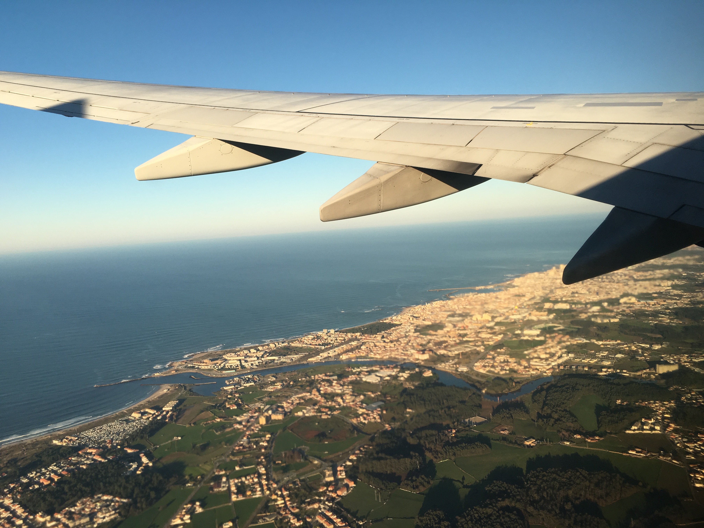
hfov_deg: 61.7
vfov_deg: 48.2
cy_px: 264
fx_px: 590
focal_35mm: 29
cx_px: 352
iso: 25
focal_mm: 4.15
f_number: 2.2
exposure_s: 1/777
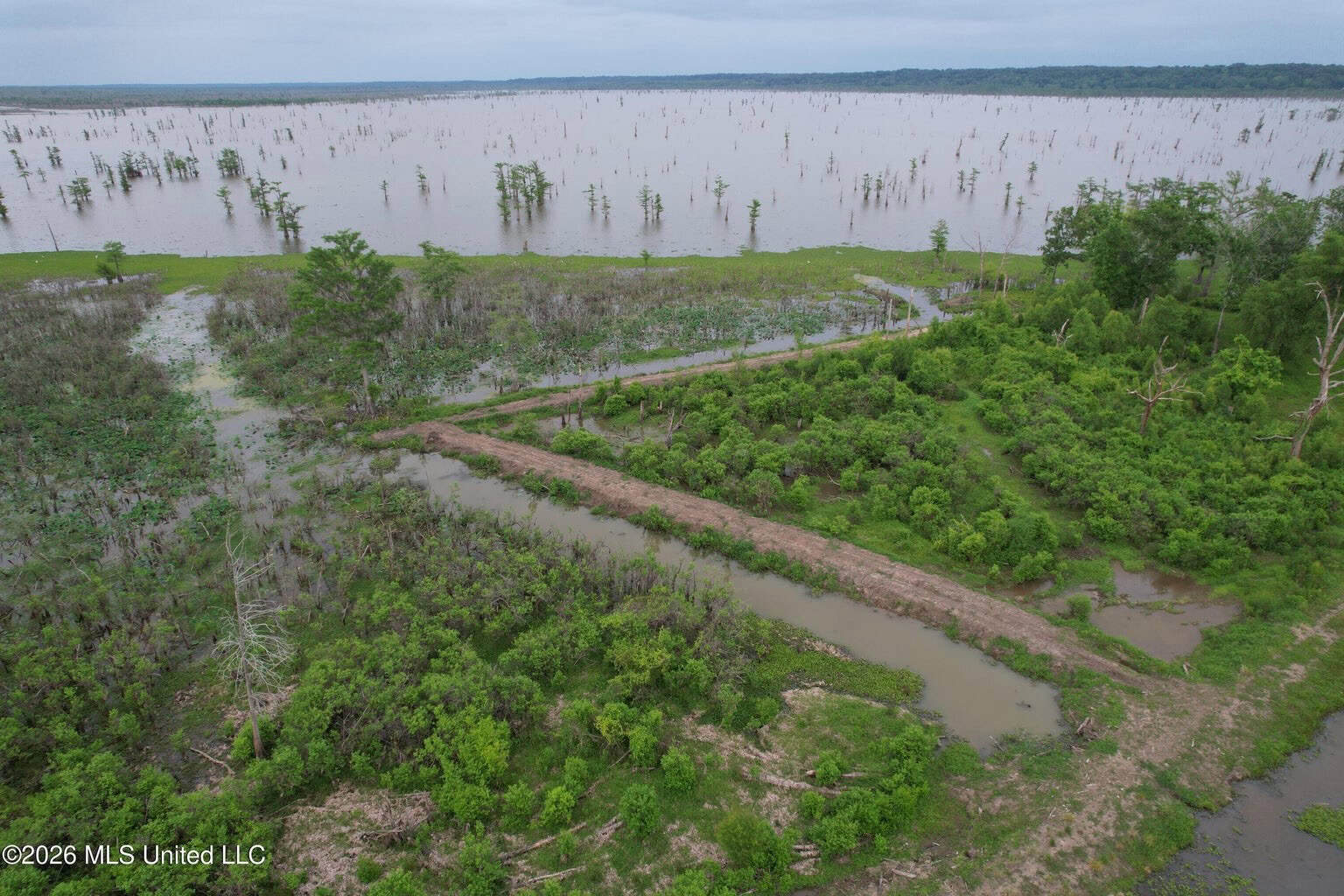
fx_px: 821
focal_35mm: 22
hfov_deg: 78.6
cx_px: 672
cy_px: 448
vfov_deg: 57.2
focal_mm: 8.4
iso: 100
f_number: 2.8
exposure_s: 1/400
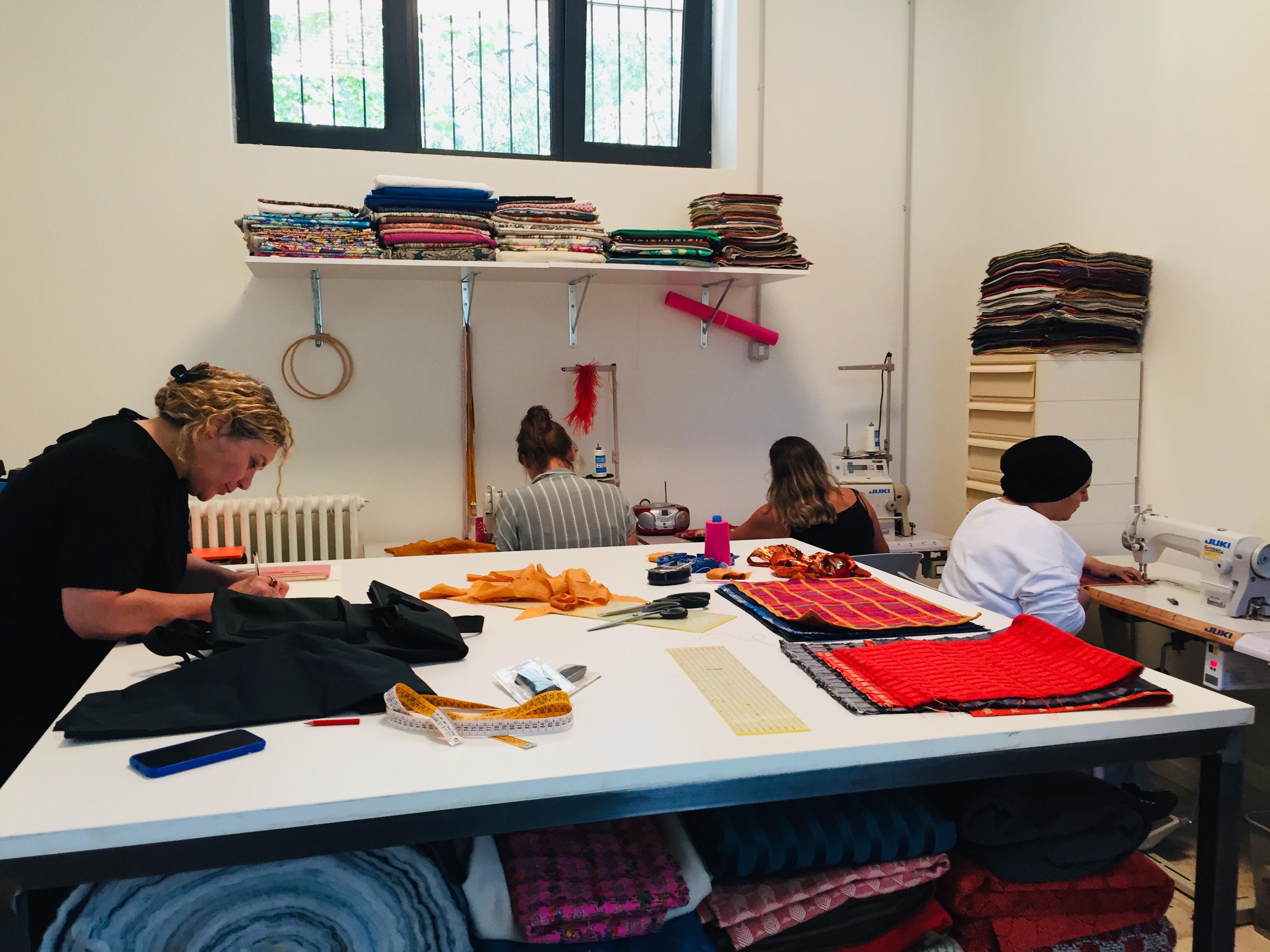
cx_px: 635
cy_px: 476
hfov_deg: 61.7
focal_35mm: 29
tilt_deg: -5.5
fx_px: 1064
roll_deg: -0.4
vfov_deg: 48.2
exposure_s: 1/33
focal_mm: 4.15
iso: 50
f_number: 2.2
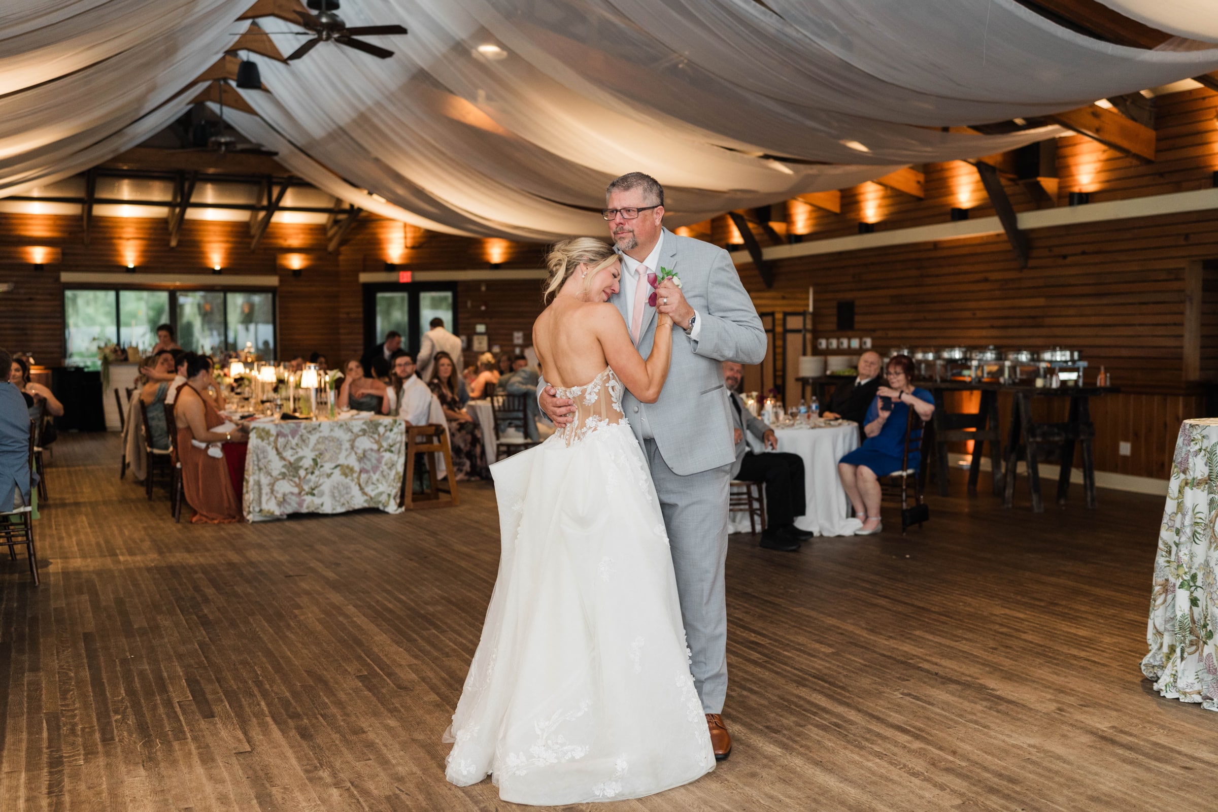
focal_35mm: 35
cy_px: 406
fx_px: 1184
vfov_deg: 37.9
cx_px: 609
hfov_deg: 54.4
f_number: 2
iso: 800
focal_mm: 35
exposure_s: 1/250
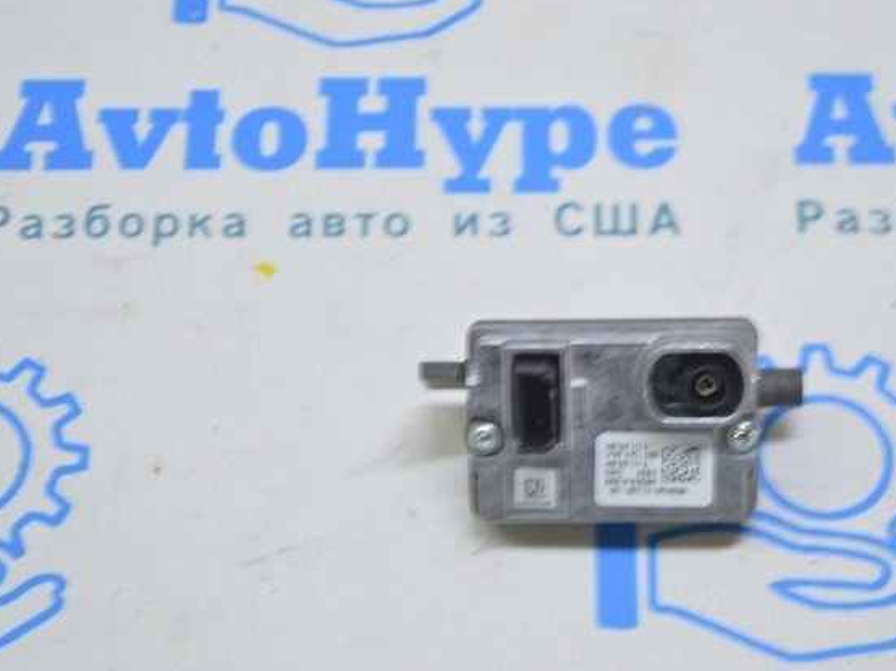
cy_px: 332
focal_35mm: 92
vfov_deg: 16.1
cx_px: 480
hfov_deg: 21.4
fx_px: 2369
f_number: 5.6
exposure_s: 1/20
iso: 400
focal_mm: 55
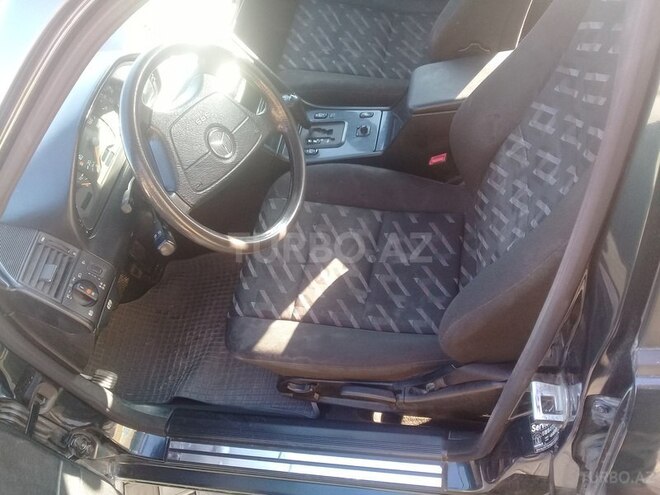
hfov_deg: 58.4
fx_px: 591
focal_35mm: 31
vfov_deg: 45.4
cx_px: 330
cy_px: 248
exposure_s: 1/33
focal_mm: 3.3
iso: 64
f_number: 2.2
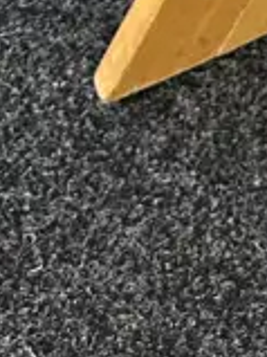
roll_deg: +2.5
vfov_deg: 9.6
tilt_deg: -38.0
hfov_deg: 9.5
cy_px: -750
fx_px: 1596
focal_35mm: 155
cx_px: 301
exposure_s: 1/50
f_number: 1.78
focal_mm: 6.86
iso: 160
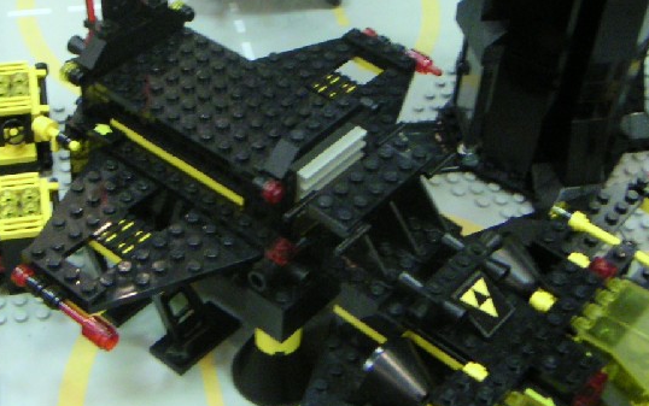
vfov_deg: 20.6
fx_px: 1115
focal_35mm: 63
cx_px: 204
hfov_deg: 32.1
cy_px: 147
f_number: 2.9
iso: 400
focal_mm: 5.3
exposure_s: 1/15
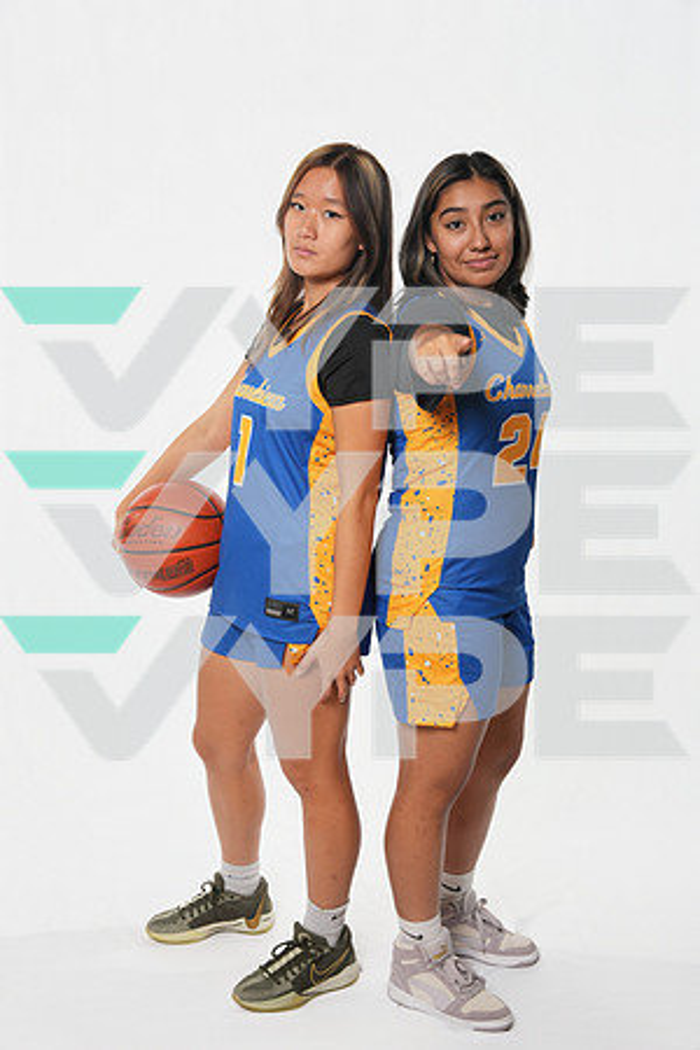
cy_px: 525
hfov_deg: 26.6
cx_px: 350
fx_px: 1479
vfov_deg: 39.1
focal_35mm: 51
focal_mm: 50.7
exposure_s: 1/125
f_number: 7.1
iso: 500
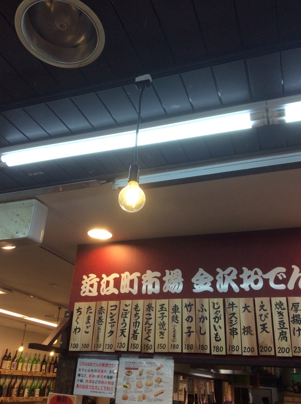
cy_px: 202
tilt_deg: +26.8
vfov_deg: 56.9
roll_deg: -4.0
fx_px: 372
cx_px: 150
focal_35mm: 32
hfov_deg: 44.1
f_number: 2.4
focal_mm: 3.3
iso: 50
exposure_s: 1/120
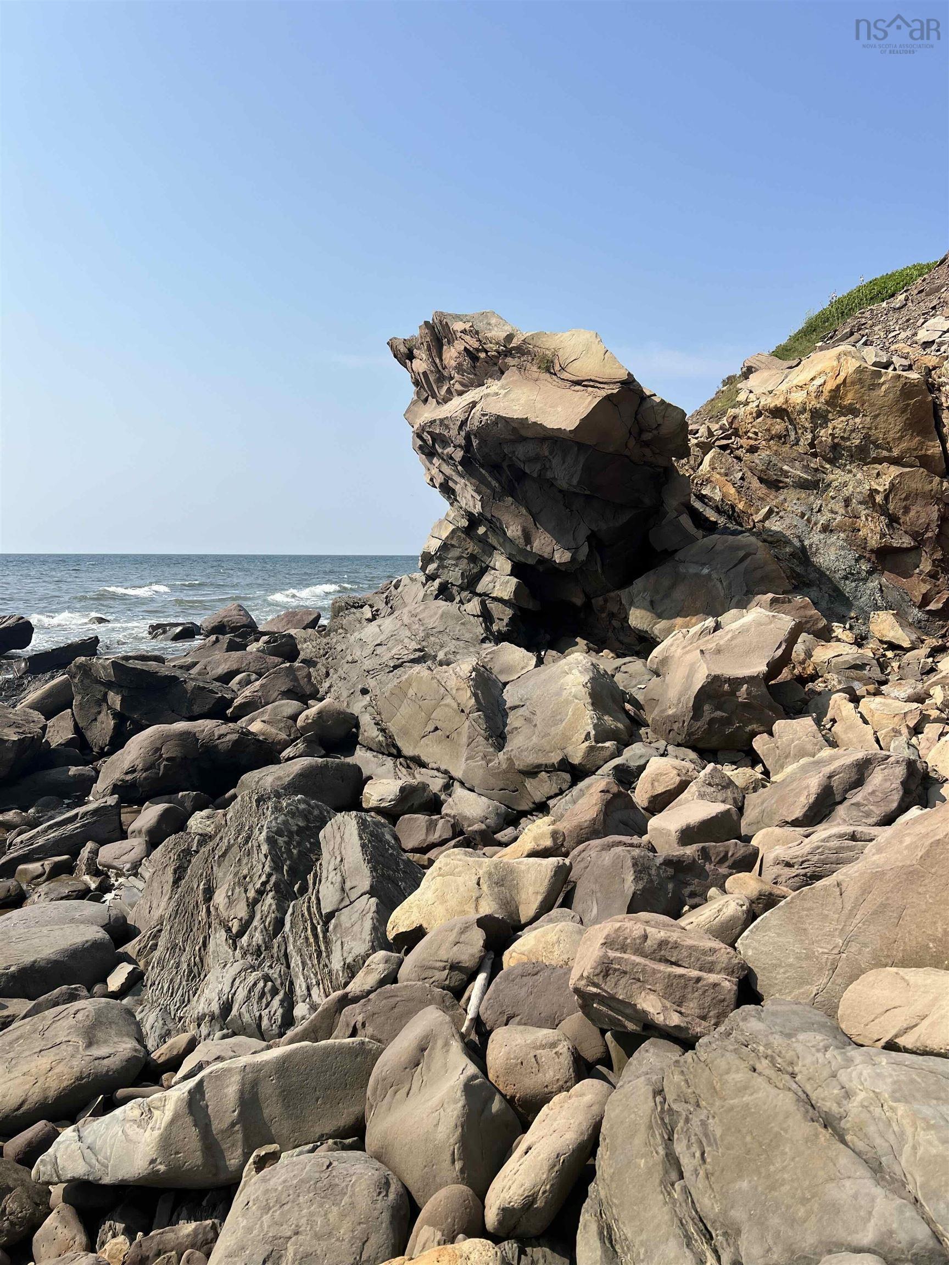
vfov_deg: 67.3
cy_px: 632
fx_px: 950
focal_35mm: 26
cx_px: 474
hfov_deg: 53.1
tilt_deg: -5.5
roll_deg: +0.3
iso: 50
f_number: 1.5
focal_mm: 5.7
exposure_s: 1/4831
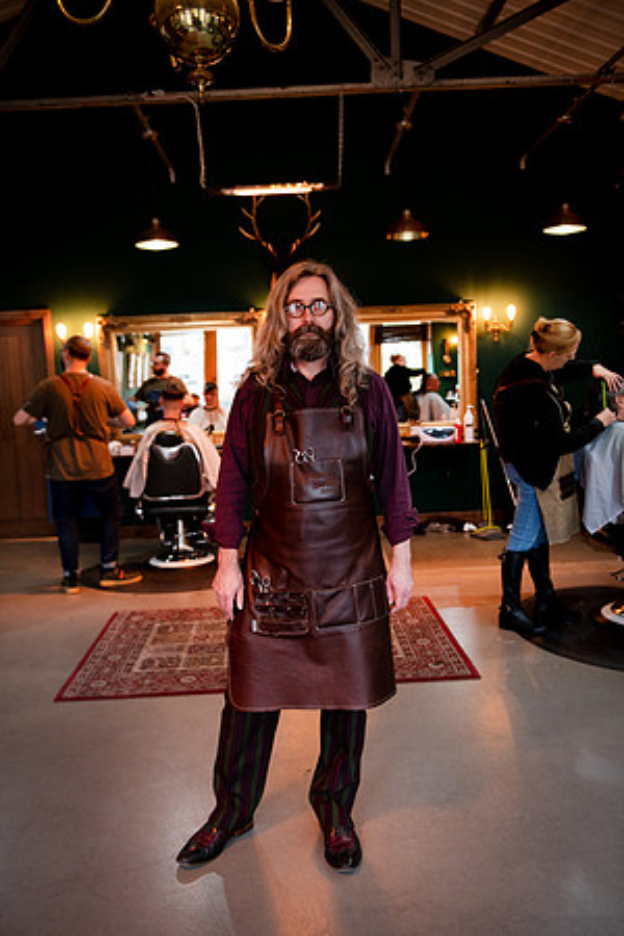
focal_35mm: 31
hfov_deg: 42.3
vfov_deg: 60.3
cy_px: 468
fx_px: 806
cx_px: 312
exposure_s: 1/125
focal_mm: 31
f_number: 2.8
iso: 800
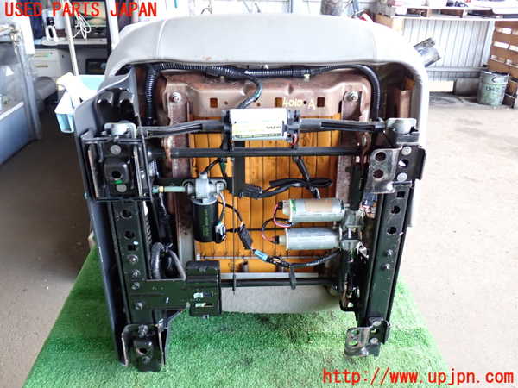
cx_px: 259
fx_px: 479
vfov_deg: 44.2
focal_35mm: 32
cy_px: 194
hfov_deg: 56.8
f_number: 2.4
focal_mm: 5.79
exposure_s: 1/30
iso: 250
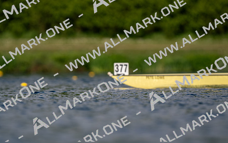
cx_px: 115
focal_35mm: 418
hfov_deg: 5.0
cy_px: 73
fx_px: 2598
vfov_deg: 3.1
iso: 100
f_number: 4
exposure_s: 1/1600
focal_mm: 400
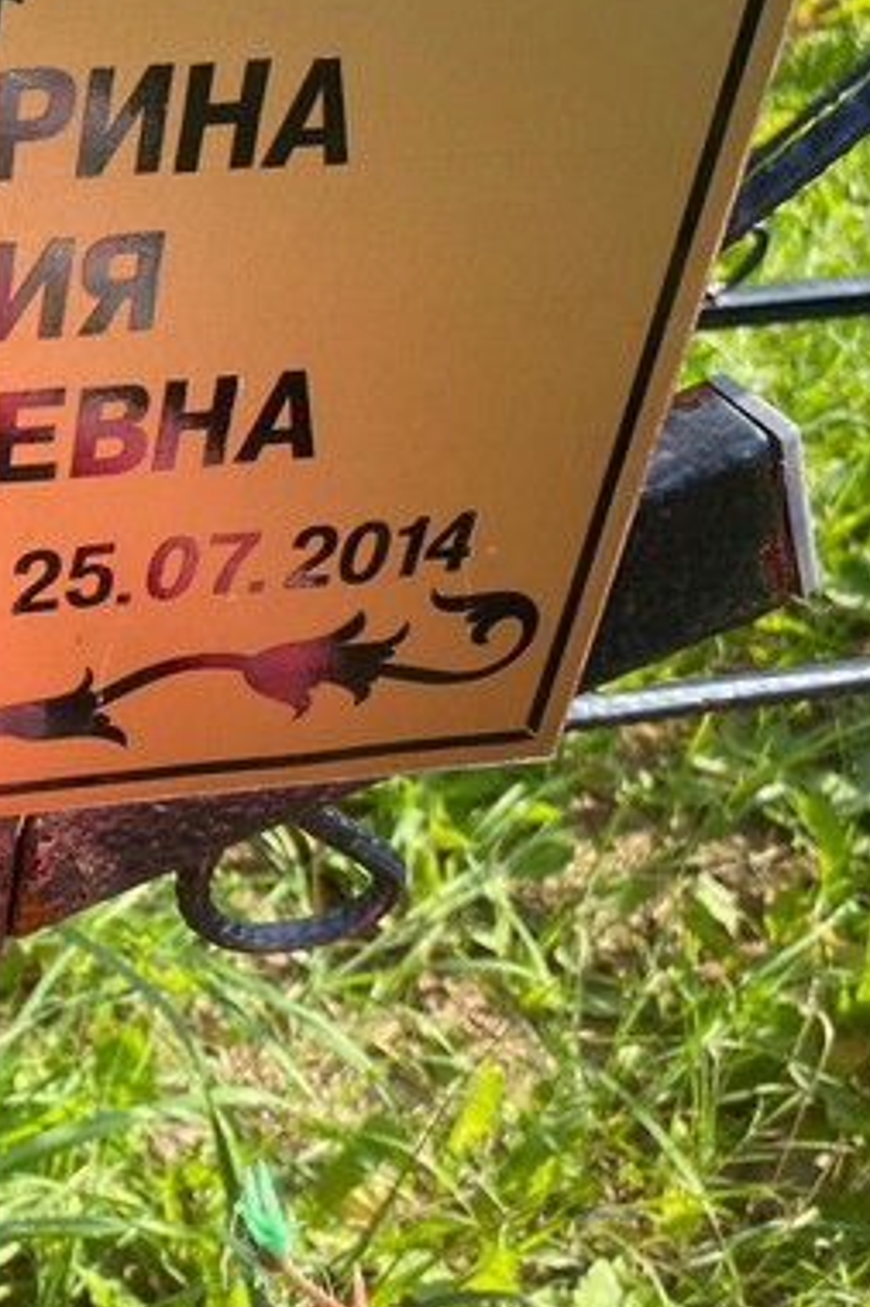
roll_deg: -2.7
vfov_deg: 34.7
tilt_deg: -35.1
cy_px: 437
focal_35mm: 57
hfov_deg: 21.8
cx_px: -210
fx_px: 2068
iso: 32
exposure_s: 1/752
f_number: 1.8
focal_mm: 4.25
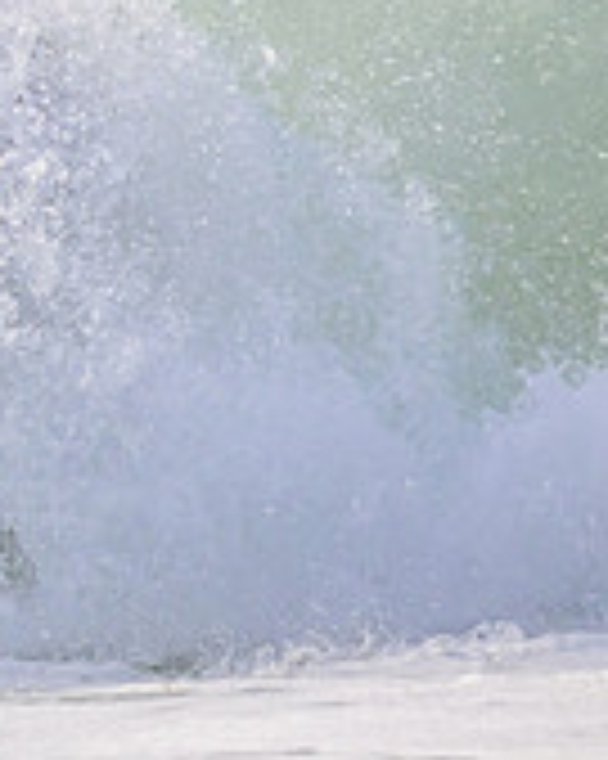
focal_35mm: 2580
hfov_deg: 0.6
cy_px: 20
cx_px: -667
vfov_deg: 0.8
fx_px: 58085
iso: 1000
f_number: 11
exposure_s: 1/2000
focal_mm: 800
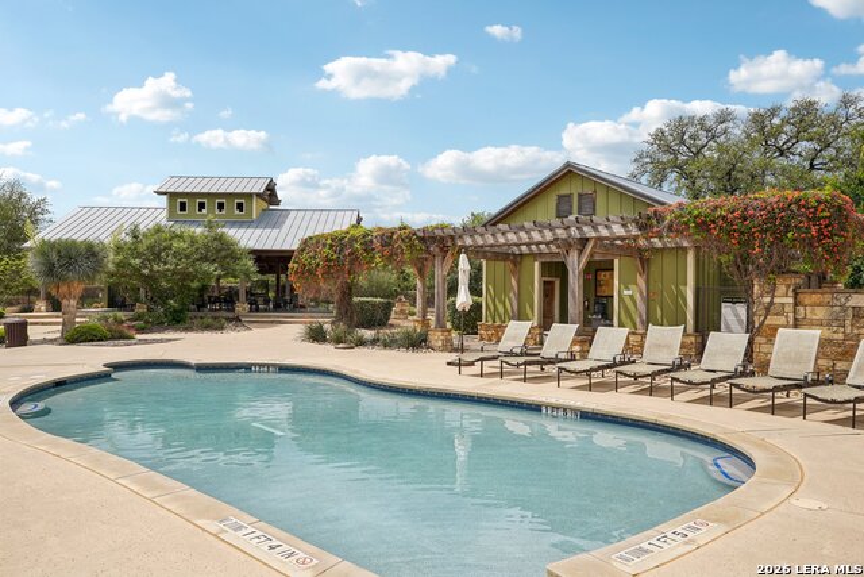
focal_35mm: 26
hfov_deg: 70.4
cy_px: 288
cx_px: 432
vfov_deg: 50.4
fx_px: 612
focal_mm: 25.5
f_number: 8
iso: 100
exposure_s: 1/400
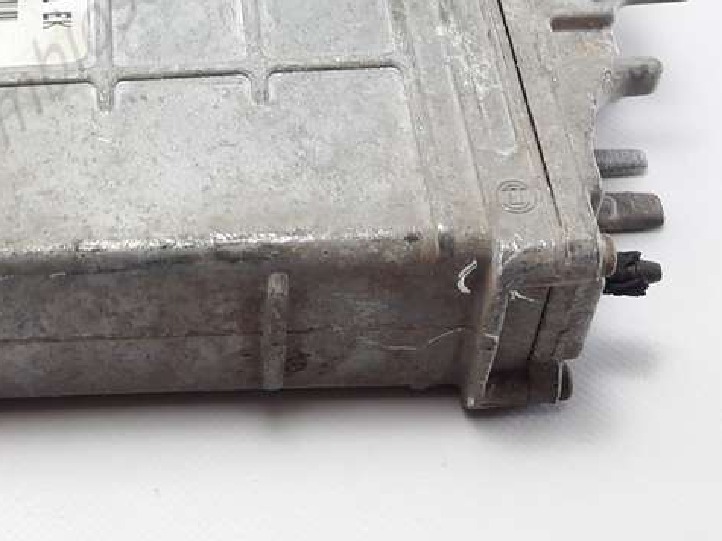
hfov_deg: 26.1
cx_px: 129
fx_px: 1522
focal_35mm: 73
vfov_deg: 19.6
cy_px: -5
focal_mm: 3.7
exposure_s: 1/33
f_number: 1.9
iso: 50
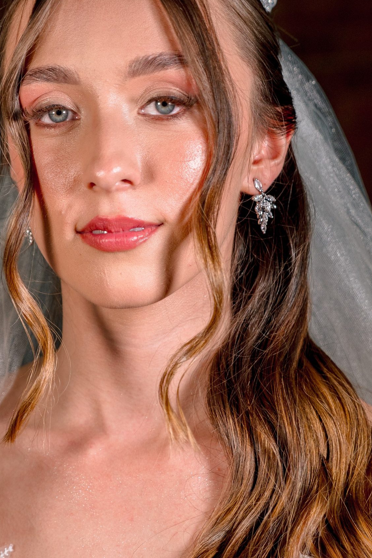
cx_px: 148
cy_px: 375
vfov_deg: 16.6
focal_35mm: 123
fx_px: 1906
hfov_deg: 11.1
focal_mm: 54
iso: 400
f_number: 2.8
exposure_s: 1/320
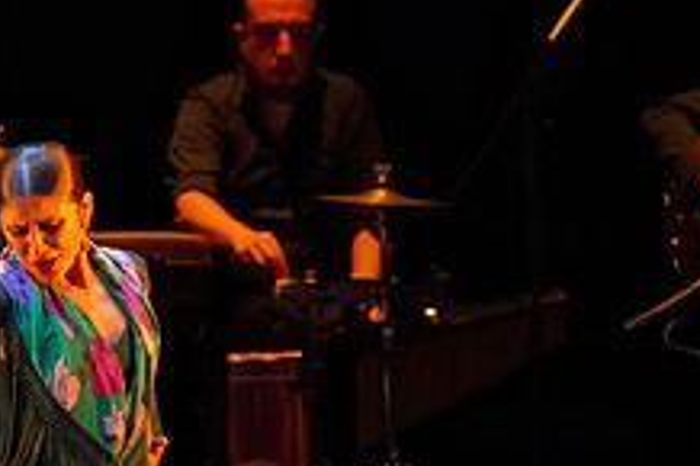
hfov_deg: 1.9
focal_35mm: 1060
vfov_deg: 1.3
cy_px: 454
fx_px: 20595
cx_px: -65
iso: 25600
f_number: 8
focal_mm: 355
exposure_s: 1/400
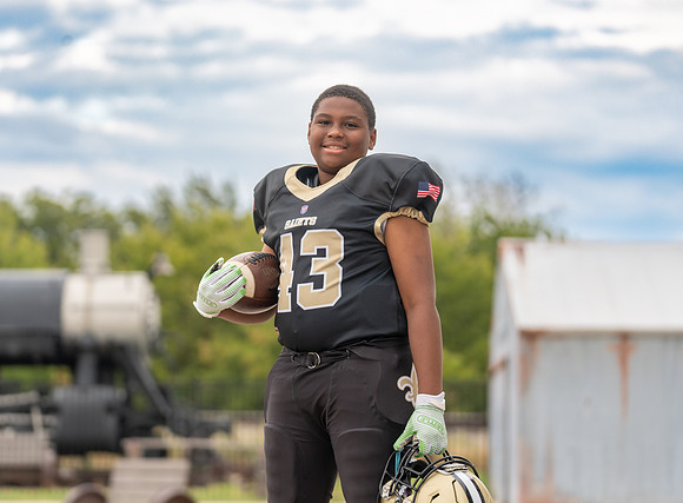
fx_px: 2197
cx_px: 311
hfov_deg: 17.7
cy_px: 245
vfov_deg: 13.1
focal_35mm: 112
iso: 160
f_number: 2.8
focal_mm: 99
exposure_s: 1/320
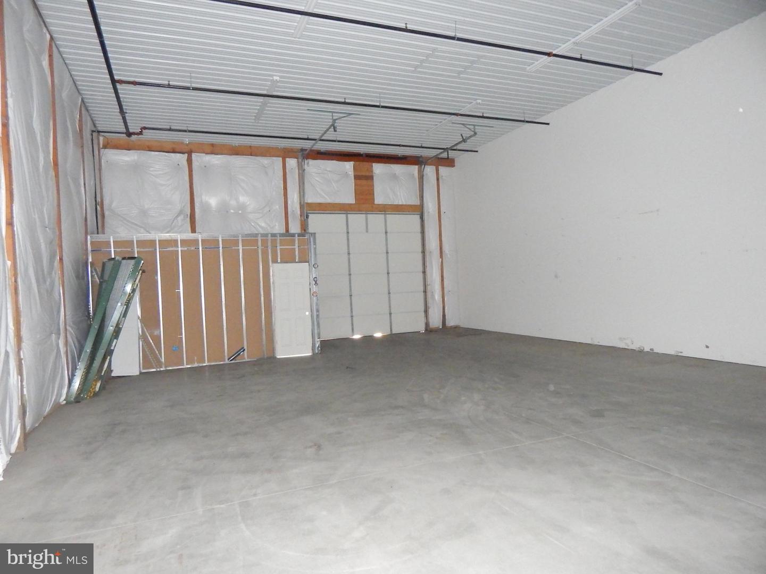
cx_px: 383
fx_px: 487
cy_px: 287
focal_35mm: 22
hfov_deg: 76.4
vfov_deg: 61.1
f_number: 3
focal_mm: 4
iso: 1600
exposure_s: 1/30
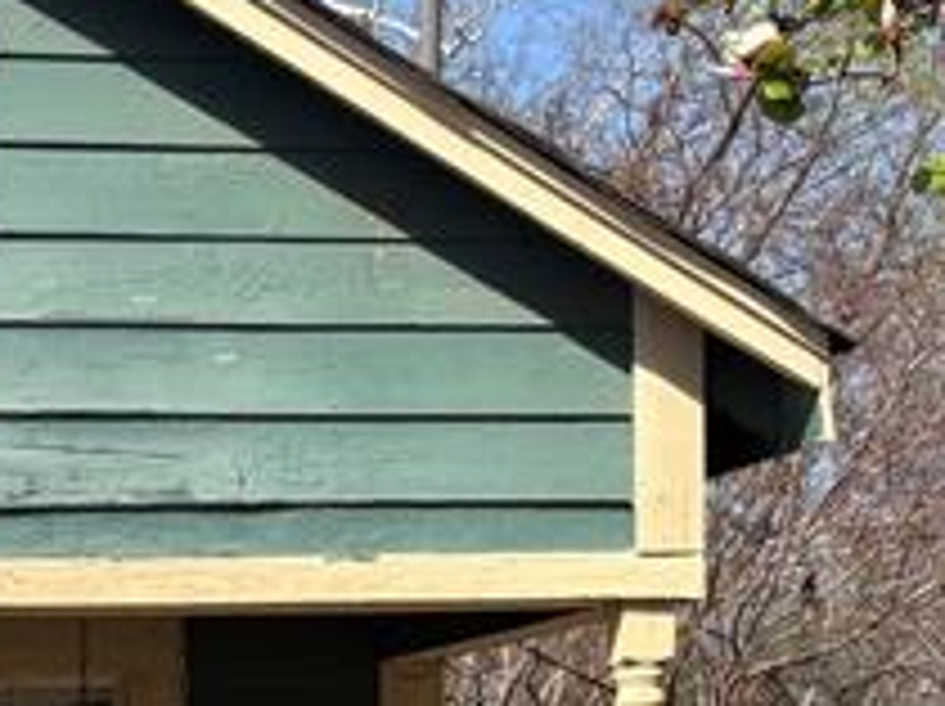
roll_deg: -0.6
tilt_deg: -3.8
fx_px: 3463
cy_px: 1232
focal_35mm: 127
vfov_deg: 11.0
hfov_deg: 15.1
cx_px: -130
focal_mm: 5.96
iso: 50
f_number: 1.6
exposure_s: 1/2208
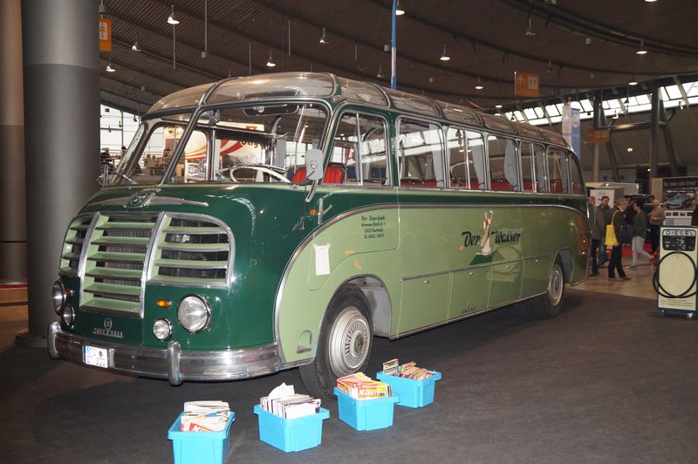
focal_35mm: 36
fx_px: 697
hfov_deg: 53.2
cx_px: 349
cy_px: 232
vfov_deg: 36.8
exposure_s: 1/160
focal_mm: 24
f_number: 4
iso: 1000
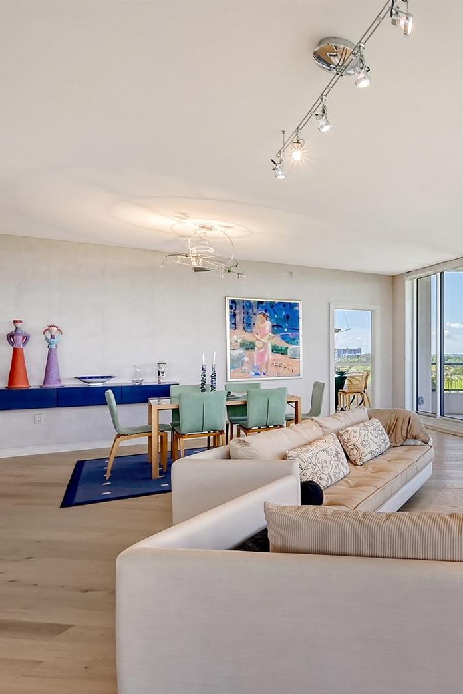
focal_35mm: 23
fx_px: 443
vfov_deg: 76.1
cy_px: 351
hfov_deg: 44.1
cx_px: 494
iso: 800
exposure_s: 1/4000
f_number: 10
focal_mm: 10
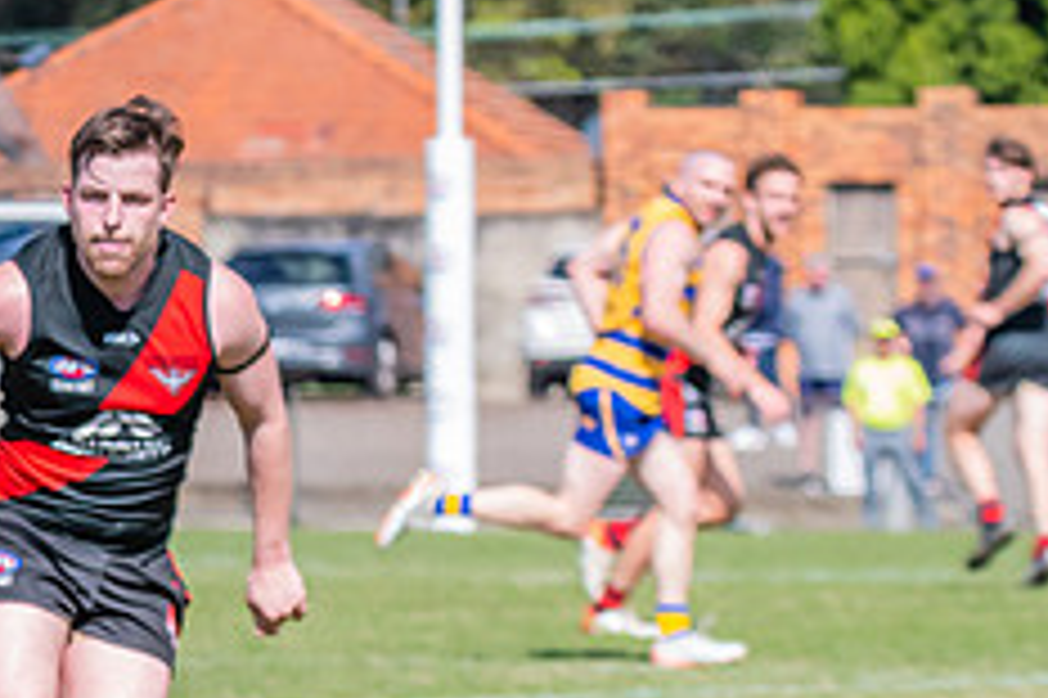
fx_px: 18705
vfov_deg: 2.1
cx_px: -838
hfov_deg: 3.2
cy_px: 590
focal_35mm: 643
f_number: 8
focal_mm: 170
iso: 800
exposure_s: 1/1600
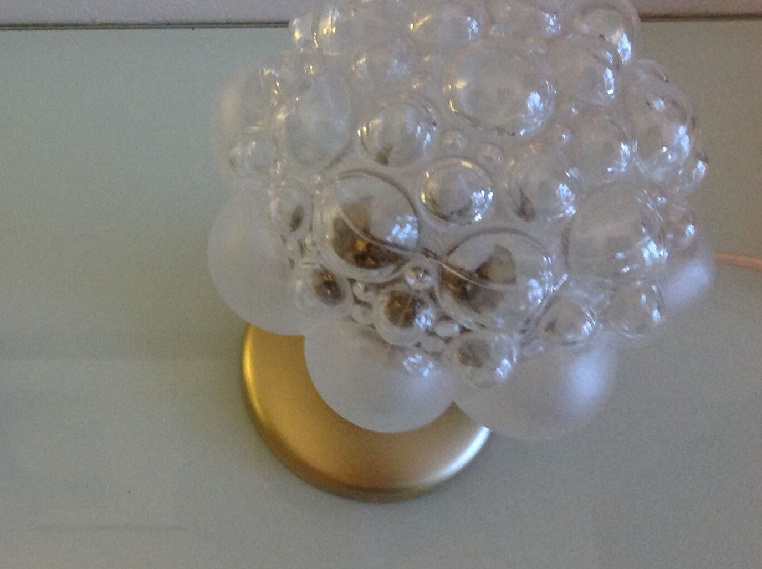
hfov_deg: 28.4
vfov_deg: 21.9
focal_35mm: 66
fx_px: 1451
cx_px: 90
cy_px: 125
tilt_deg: -63.8
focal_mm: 4.28
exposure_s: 1/15
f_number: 2.4
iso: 200
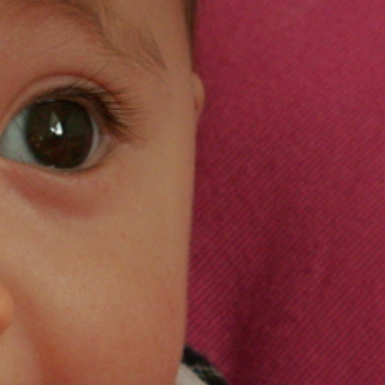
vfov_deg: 3.8
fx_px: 5876
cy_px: 159
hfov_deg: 3.7
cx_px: -92
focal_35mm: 467
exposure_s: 1/40
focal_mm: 22.68
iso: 125
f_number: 4
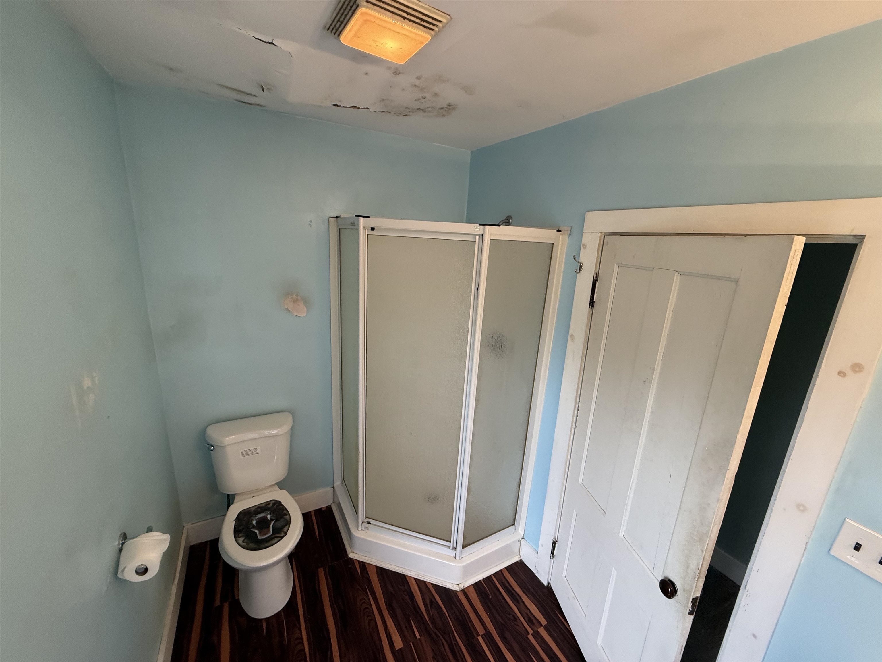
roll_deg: -2.1
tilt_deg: -14.5
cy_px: 331
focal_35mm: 14
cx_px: 441
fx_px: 357
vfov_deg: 85.7
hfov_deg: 102.1
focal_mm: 2.22
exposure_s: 1/120
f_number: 2.2
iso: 200
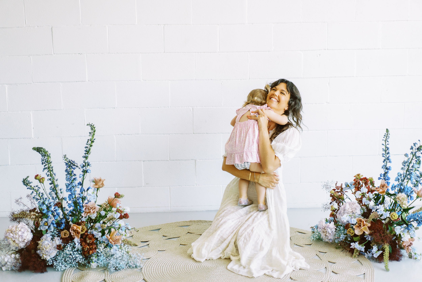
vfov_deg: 24.6
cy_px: 141
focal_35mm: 55
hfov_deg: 36.2
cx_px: 211
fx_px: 645
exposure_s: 1/1250
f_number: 1.8
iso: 800
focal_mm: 55
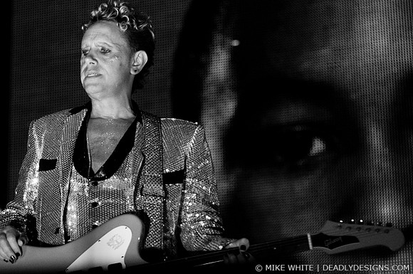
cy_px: 137
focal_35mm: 120
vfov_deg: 11.4
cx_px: 206
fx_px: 1375
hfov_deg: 17.1
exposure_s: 1/160
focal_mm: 80
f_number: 4
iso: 800
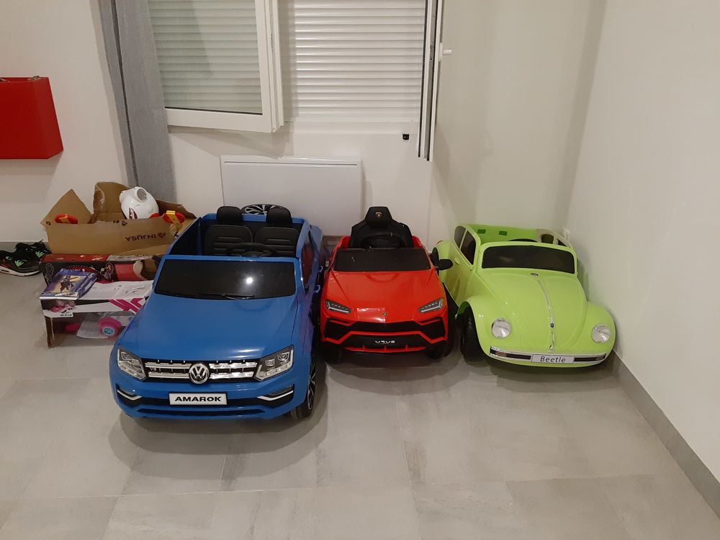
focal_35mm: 26
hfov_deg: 67.3
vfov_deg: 53.1
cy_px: 270
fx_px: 541
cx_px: 360
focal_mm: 3.93
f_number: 1.7
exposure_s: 1/25
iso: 320
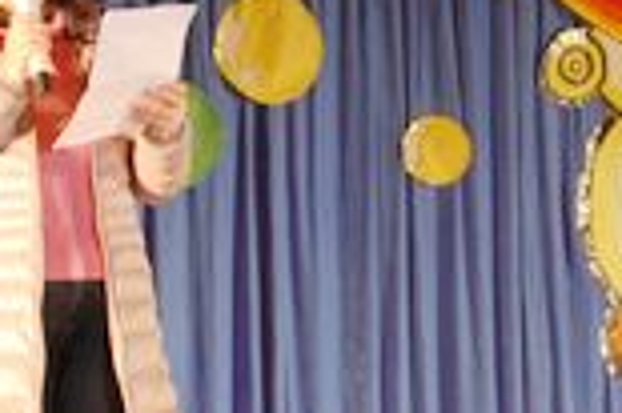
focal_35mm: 223
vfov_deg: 6.1
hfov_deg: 9.2
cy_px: -66
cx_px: 437
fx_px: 3855
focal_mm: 55
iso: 800
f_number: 5.6
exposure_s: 1/60
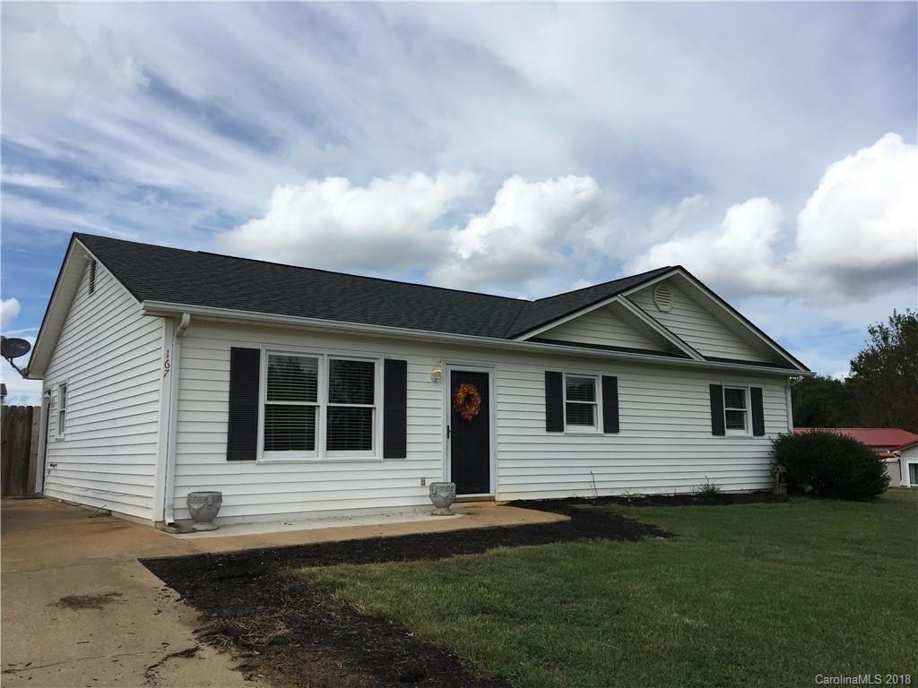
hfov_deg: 61.7
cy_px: 344
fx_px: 769
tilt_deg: +8.2
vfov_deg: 48.2
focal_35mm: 29
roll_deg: +0.2
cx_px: 459
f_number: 2.2
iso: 25
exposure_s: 1/2262
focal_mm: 4.15
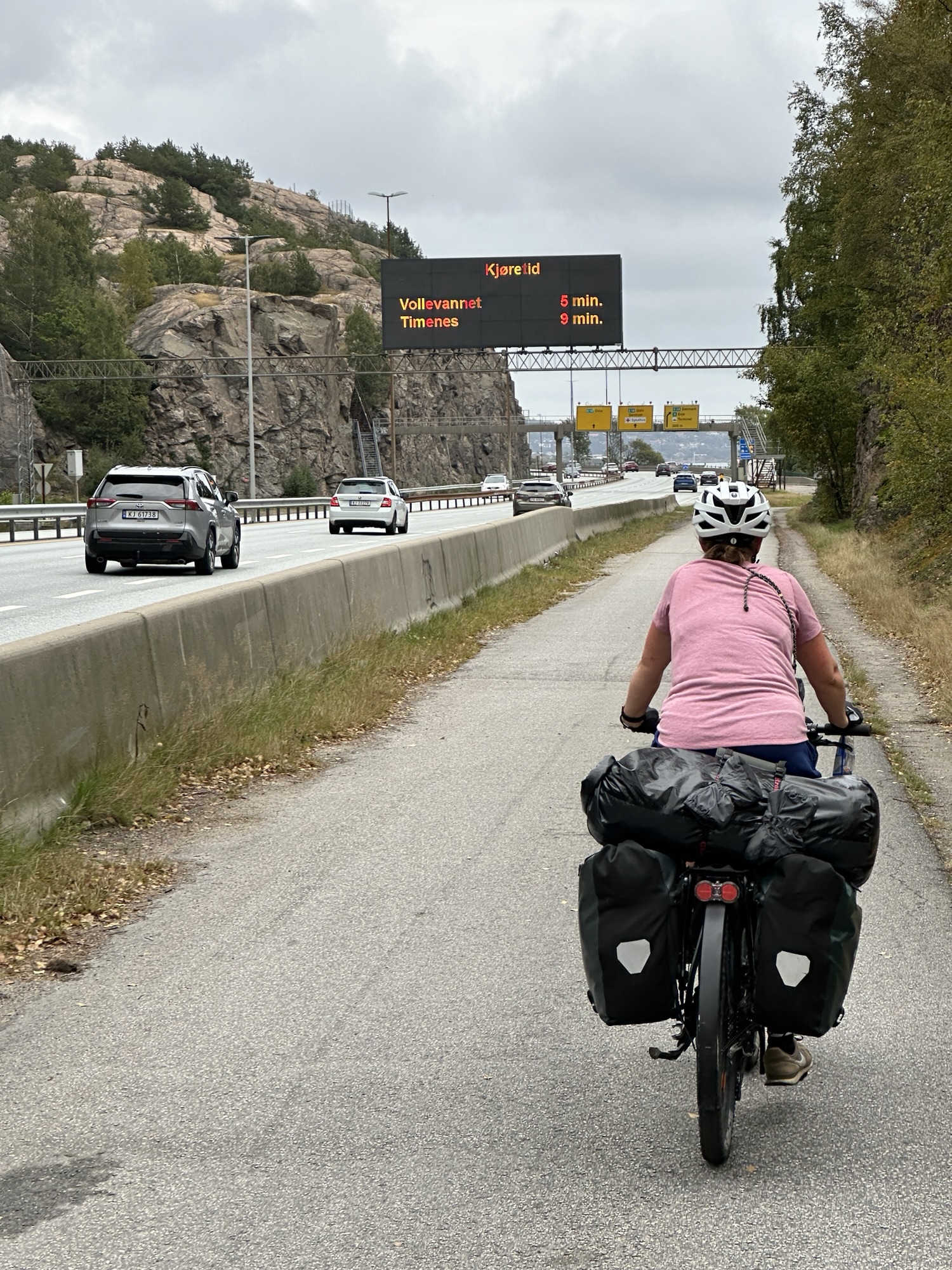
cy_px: 635
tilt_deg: -5.8
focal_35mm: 77
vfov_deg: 25.3
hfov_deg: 19.1
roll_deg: +1.4
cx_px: 476
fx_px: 2824
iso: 32
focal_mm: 9
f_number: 2.8
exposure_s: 1/126
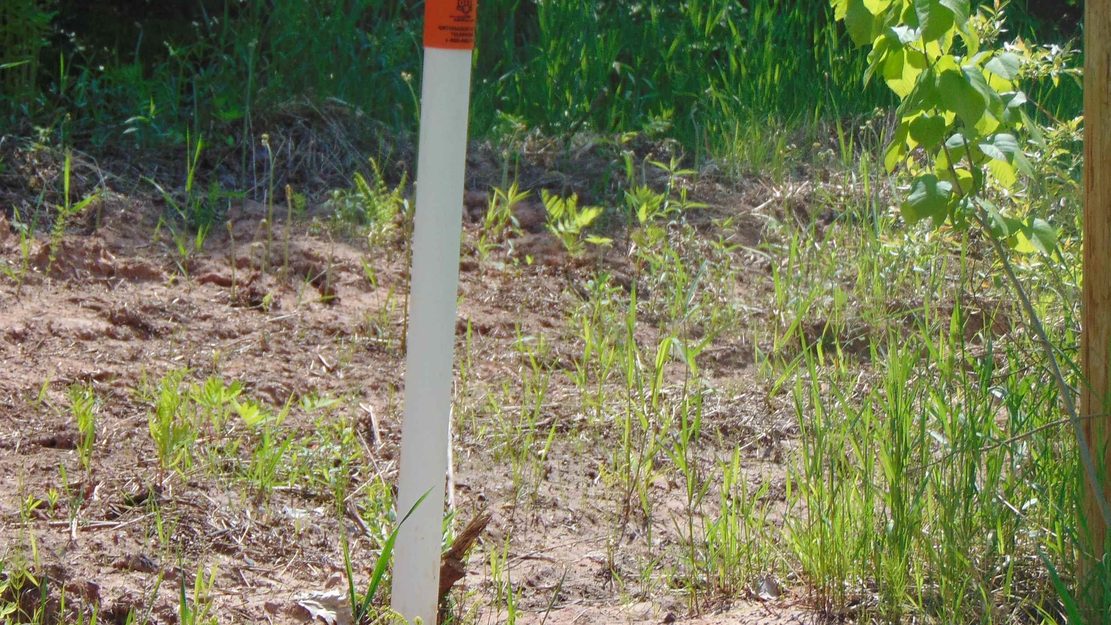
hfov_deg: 11.9
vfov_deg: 6.7
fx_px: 5332
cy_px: 322
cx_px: 472
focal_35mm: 181
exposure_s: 1/500
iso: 80
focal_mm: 23.9
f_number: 4
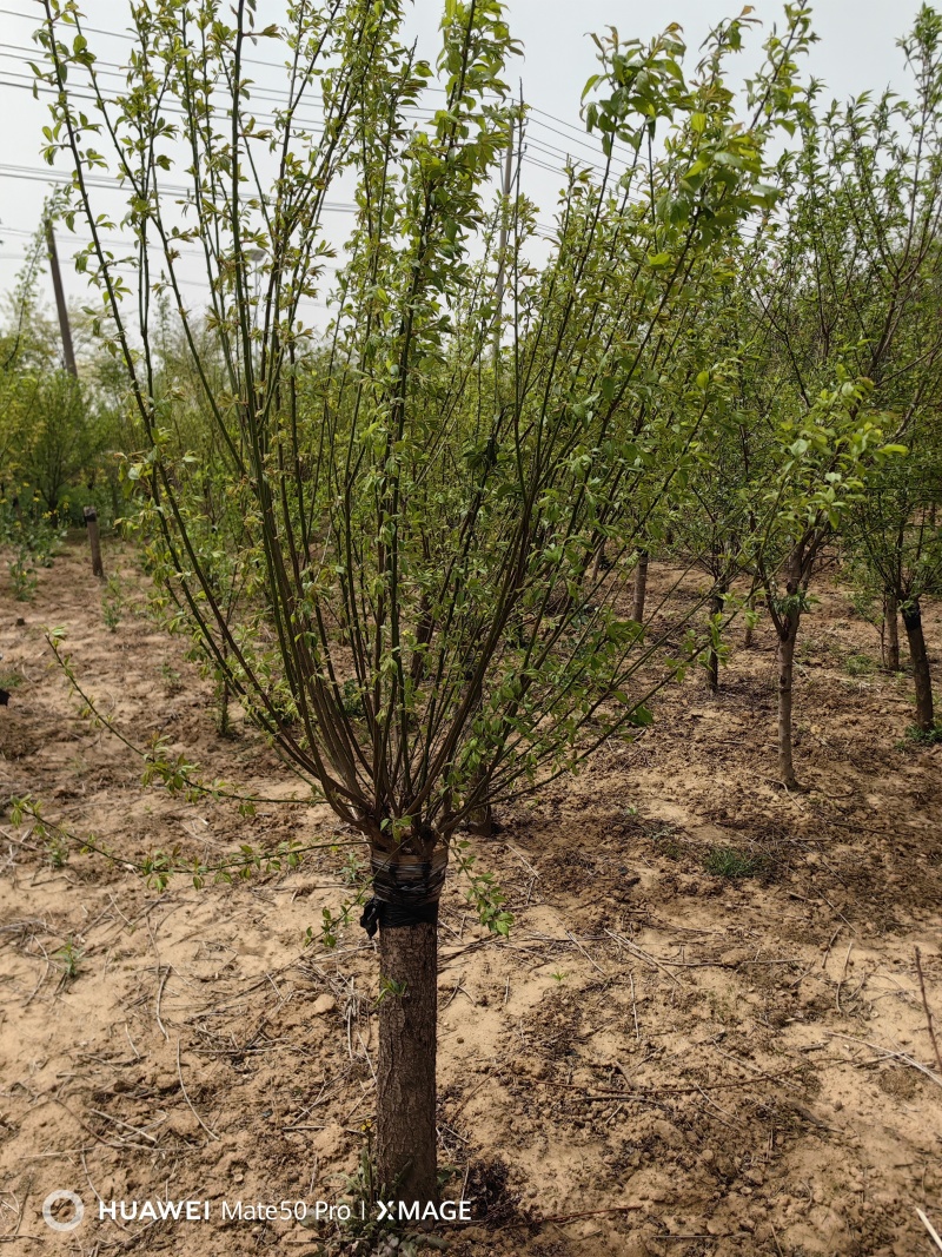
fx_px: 980
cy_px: 628
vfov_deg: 65.3
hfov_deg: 51.3
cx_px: 471
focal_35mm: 27
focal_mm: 5.75
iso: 50
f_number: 2
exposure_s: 1/4184
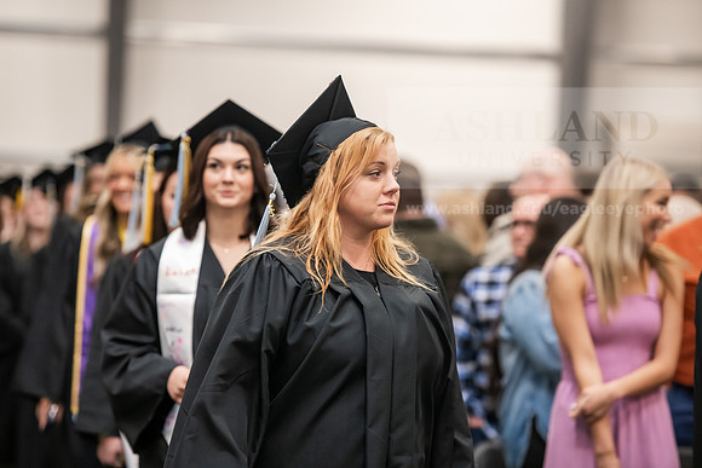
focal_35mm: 160
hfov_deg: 12.8
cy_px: 234
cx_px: 351
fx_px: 3121
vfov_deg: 8.6
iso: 2500
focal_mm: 160
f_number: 3.2
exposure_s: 1/200
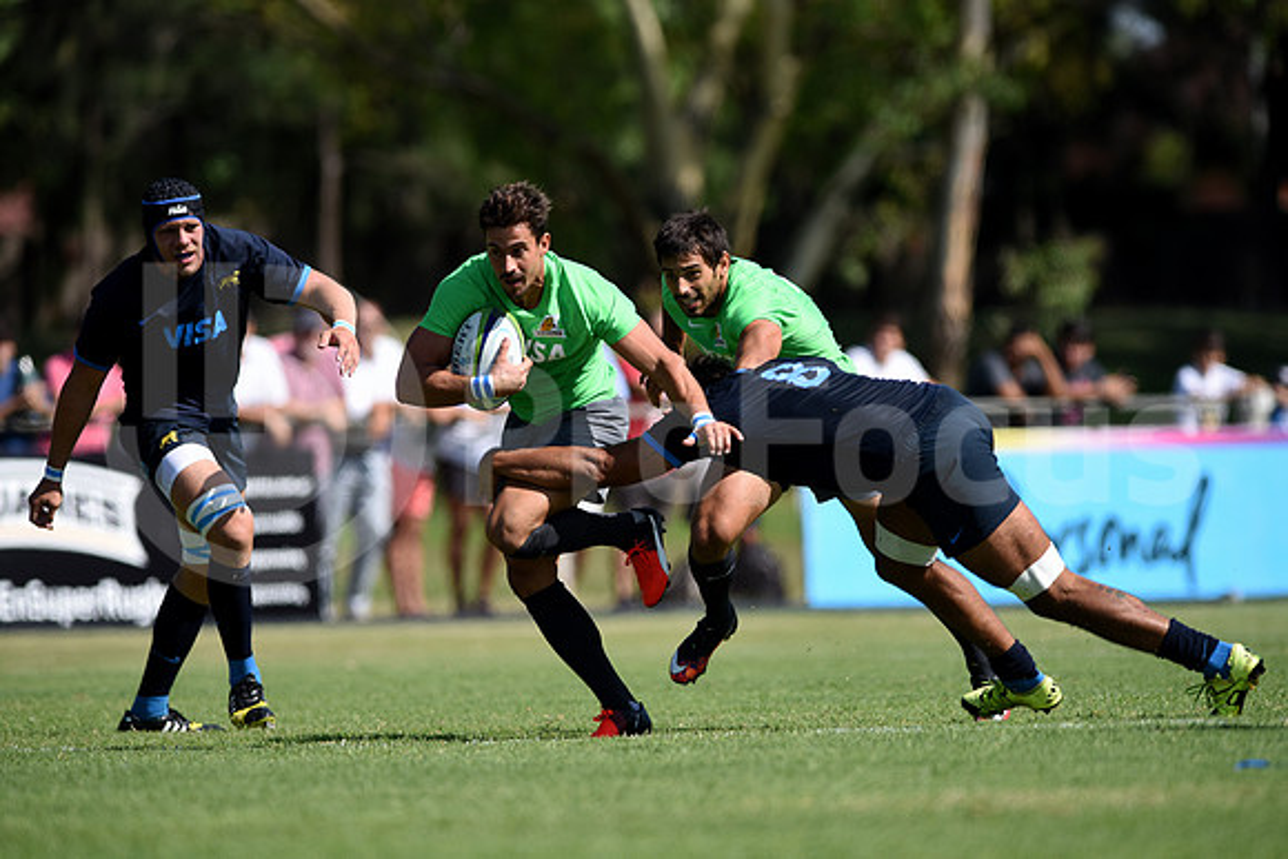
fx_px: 15029
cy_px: 430
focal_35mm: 420
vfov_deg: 3.3
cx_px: 644
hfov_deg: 4.9
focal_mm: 420
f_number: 4
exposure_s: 1/1600
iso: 200
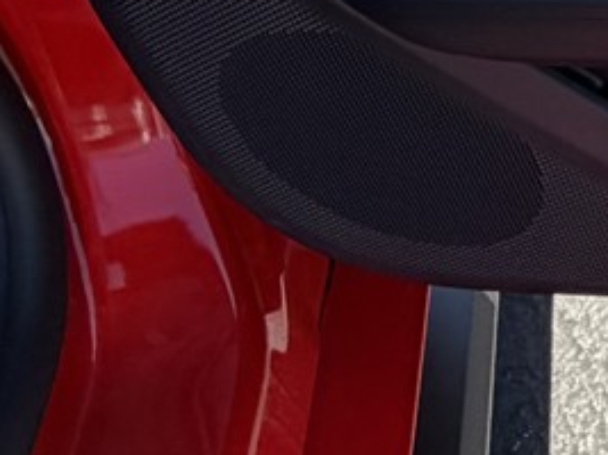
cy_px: -159
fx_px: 1475
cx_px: 1473
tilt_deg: -39.1
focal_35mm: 84
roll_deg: -3.4
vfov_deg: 16.5
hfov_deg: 14.6
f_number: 2.2
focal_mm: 2.22
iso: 64
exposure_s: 1/448
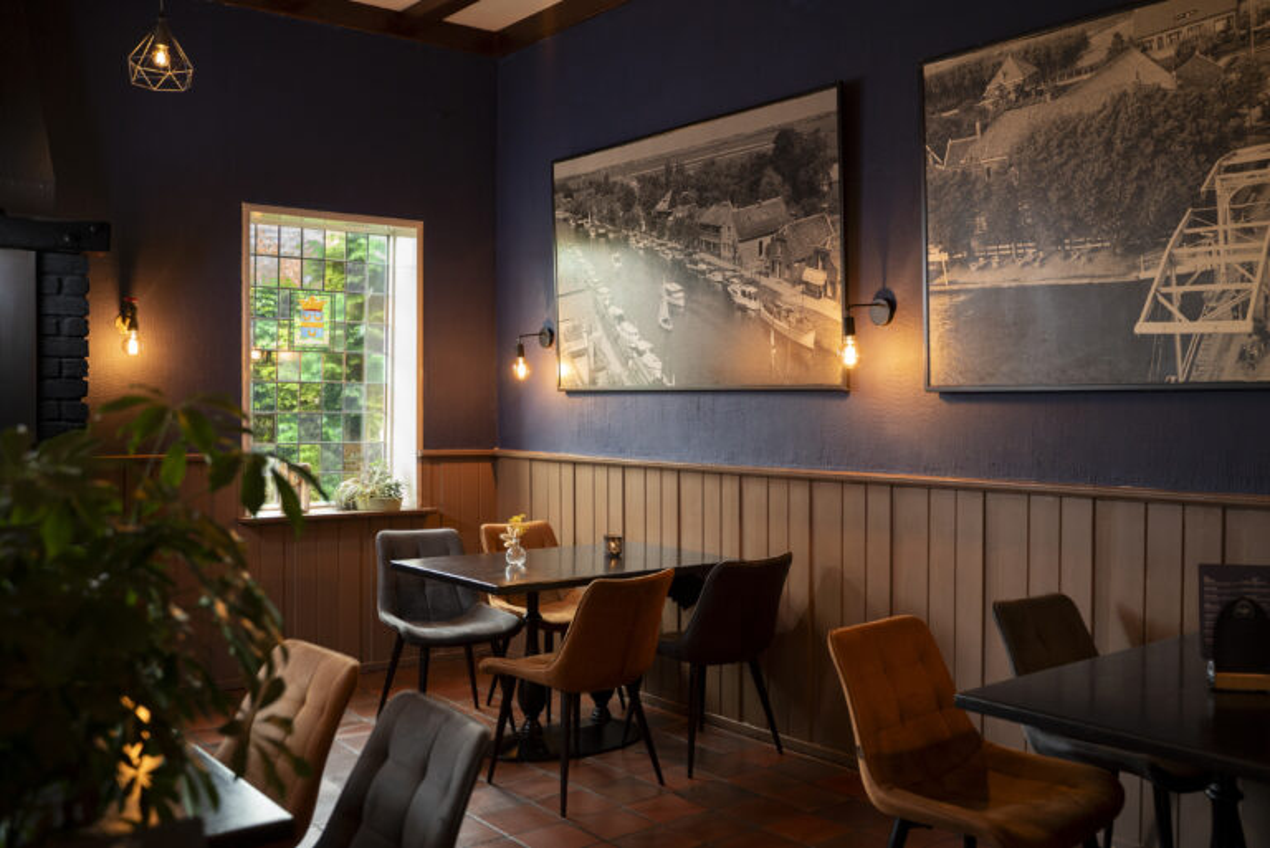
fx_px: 1200
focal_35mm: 34
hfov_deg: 55.8
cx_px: 635
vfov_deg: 38.9
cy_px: 424
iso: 1250
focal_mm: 34
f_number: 3.5
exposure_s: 1/60
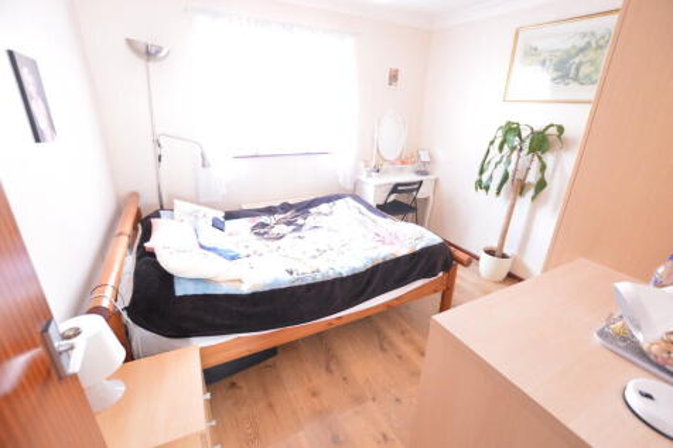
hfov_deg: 100.4
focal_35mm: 15
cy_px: 224
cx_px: 336
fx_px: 280
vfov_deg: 77.3
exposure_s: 1/15
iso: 1600
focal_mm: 10
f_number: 3.5
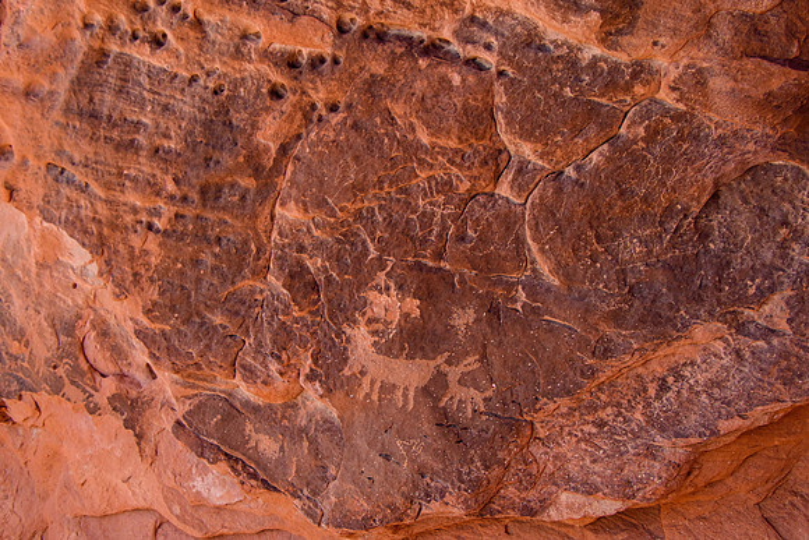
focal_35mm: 46
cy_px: 270
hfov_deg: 42.3
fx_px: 1045
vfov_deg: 29.0
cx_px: 404
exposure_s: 1/200
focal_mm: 31
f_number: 5.6
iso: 400
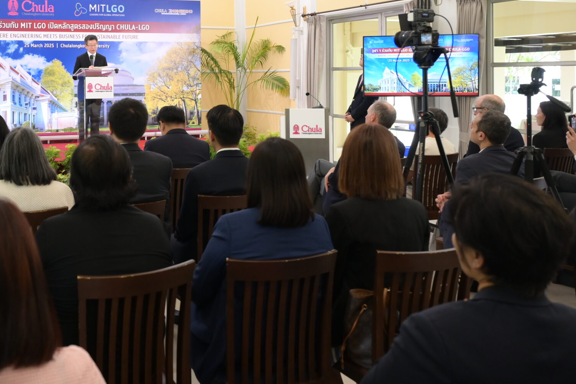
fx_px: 656
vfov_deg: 31.8
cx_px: 119
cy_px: 80
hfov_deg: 45.2
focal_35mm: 41
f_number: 4
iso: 2000
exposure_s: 1/200
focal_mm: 24
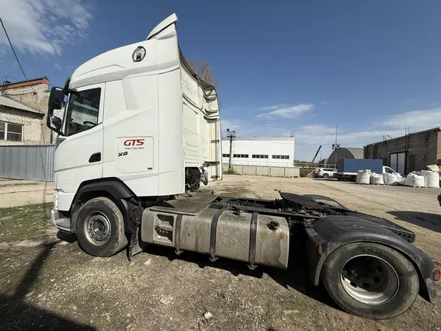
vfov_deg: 85.7
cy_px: 166
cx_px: 220
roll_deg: -2.8
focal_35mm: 14
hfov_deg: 102.1
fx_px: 178
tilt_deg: +3.1
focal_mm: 2.22
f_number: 2.2
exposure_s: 1/5155
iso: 50
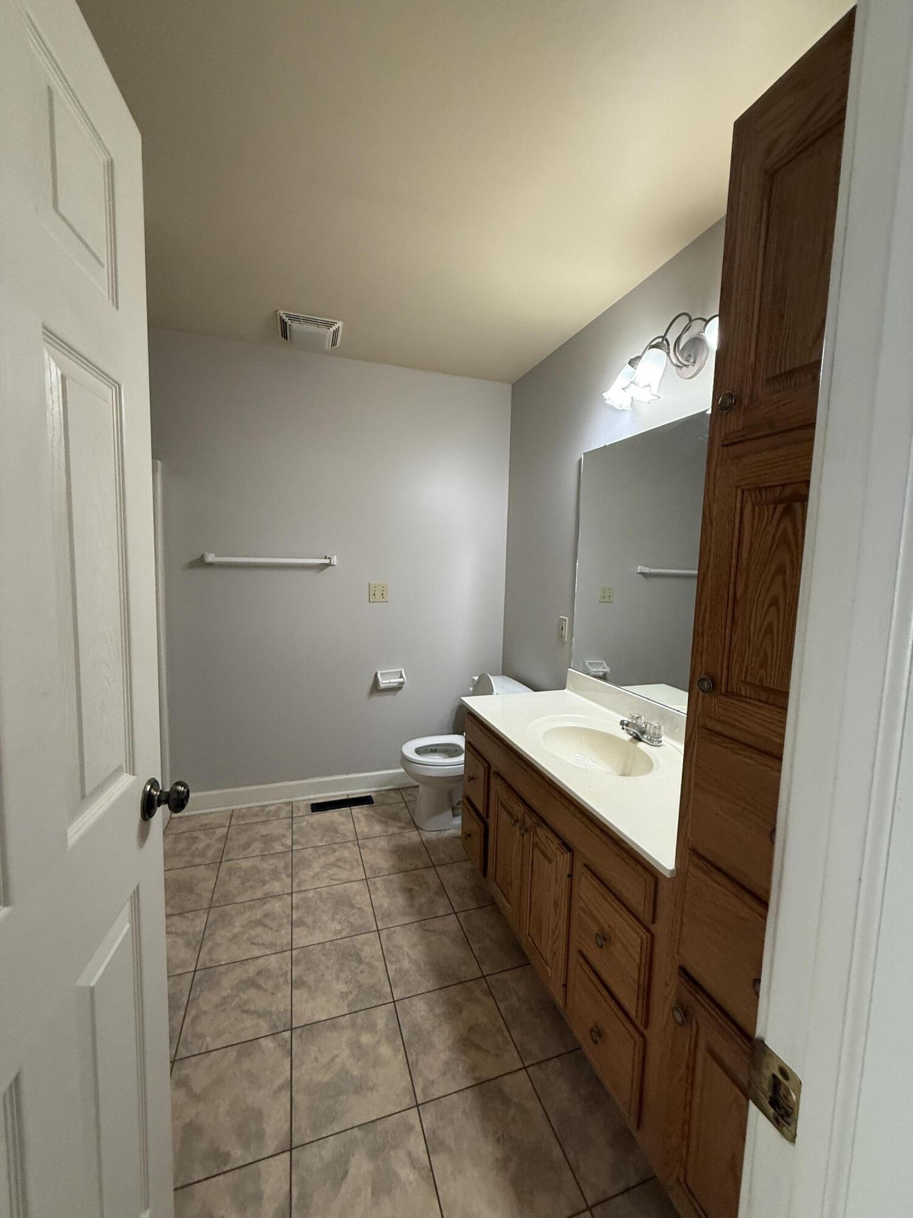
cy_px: 609
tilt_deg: -5.0
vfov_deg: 102.1
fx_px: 492
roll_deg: -3.1
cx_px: 456
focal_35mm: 14
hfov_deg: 85.7
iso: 250
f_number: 2.2
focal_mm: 2.22
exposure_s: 1/120
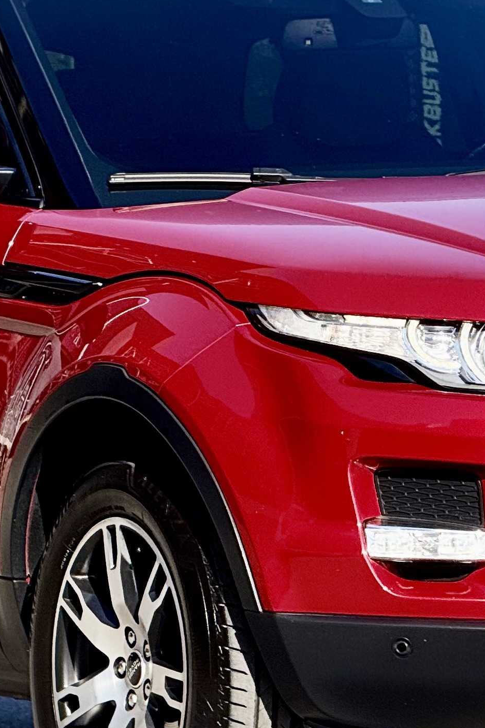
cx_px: 350
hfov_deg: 3.8
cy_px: 325
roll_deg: +2.1
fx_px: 7236
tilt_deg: -0.3
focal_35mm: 358
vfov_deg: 5.8
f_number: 2.8
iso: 50
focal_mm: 15.66
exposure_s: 1/1064
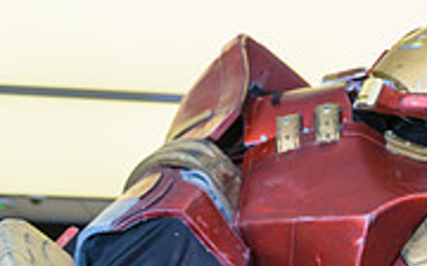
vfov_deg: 13.5
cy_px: 376
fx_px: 1069
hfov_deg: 21.8
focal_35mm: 92
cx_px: 422
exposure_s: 1/125
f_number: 3.2
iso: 800
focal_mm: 28
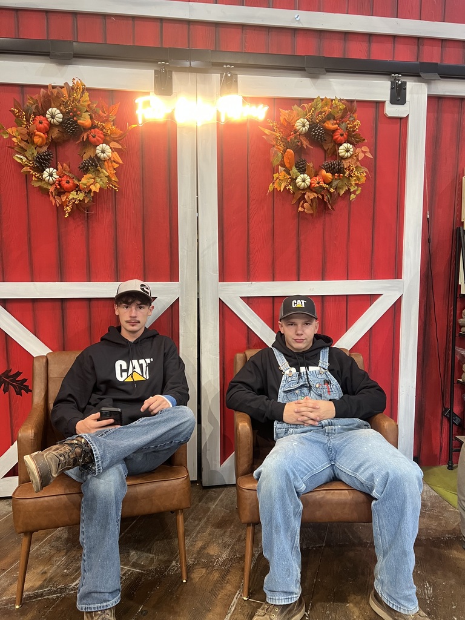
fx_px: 466
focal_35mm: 26
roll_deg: -0.1
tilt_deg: -7.0
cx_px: 232
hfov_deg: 53.1
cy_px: 310
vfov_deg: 67.3
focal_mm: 5.7
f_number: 1.5
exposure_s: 1/60
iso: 250
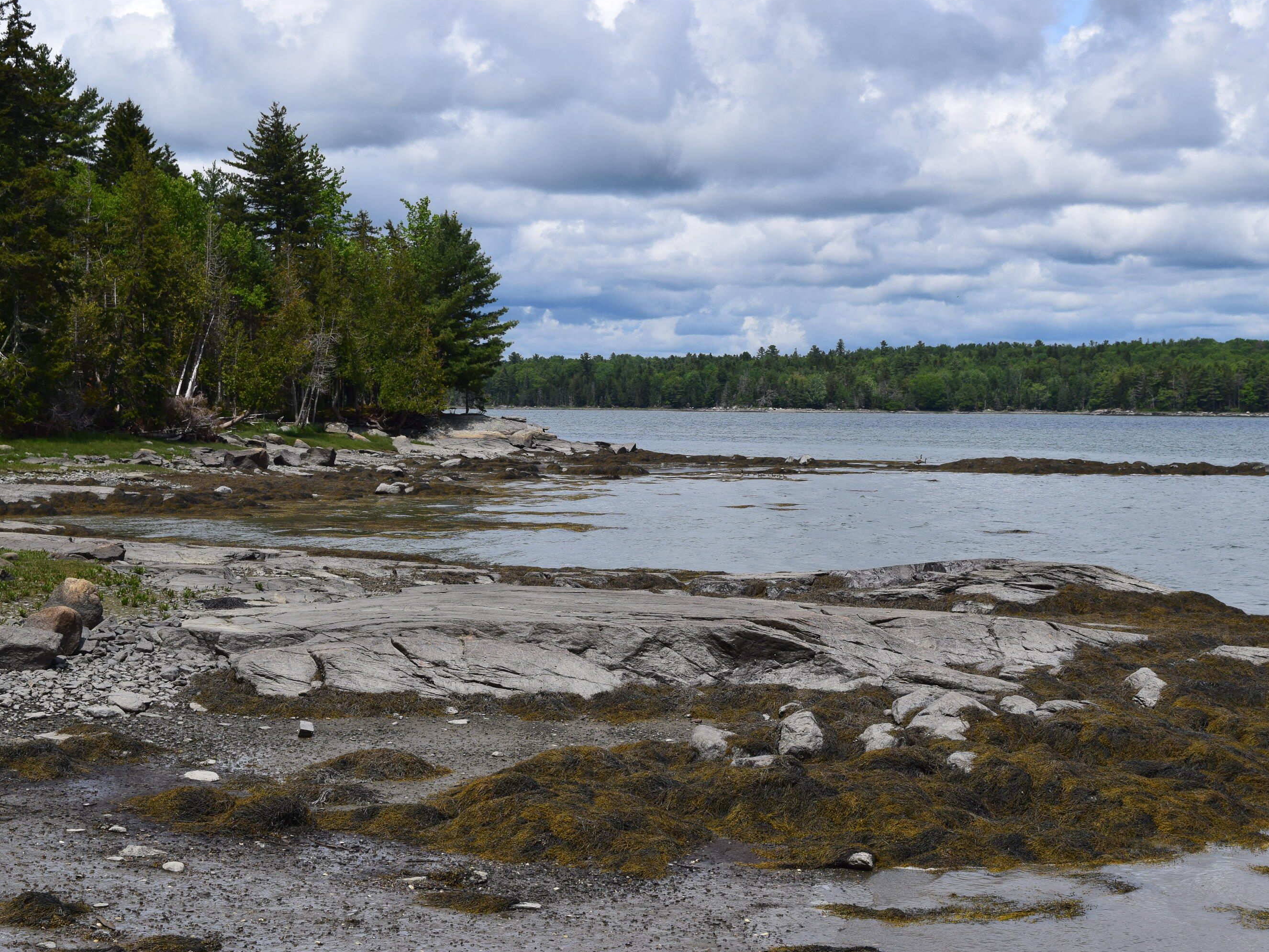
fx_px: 2273
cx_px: 702
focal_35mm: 62
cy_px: 476
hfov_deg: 31.2
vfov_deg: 23.7
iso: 200
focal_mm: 38
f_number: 13
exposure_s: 1/800
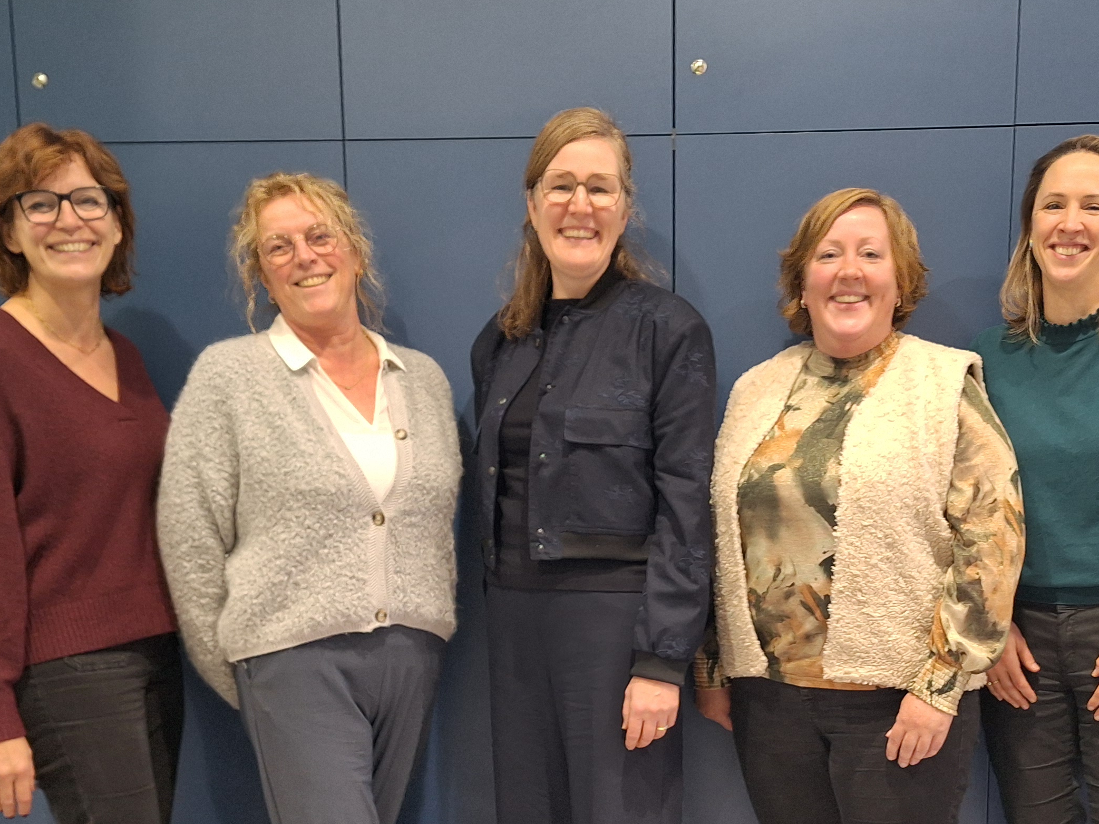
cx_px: 602
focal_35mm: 45
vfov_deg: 31.2
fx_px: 1429
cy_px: 682
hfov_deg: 42.0
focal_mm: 5.54
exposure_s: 1/33
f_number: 1.8
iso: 200
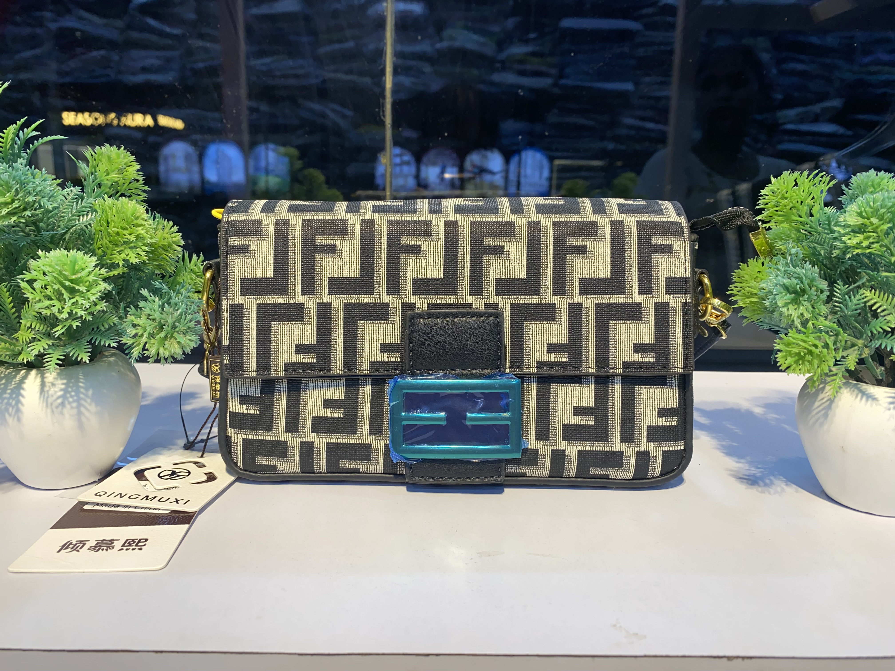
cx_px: 448
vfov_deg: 53.1
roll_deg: -1.6
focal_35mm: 26
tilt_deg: -12.3
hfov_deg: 67.3
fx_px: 672
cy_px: 336
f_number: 1.8
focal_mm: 4.25
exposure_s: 1/124
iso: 32
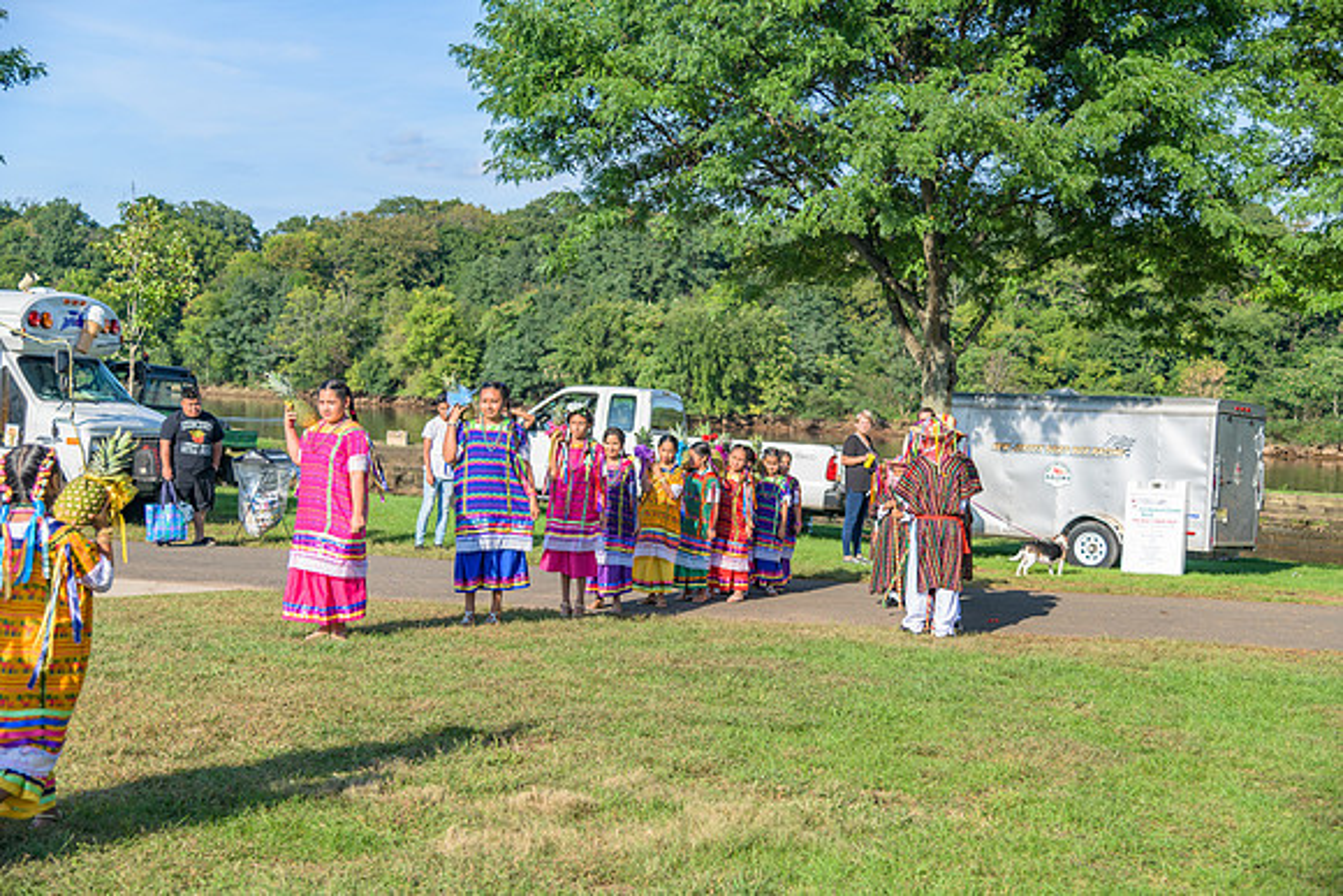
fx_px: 1866
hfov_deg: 39.6
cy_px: 448
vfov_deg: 27.0
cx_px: 672
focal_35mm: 50
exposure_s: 1/200
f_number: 4
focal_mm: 50
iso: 64
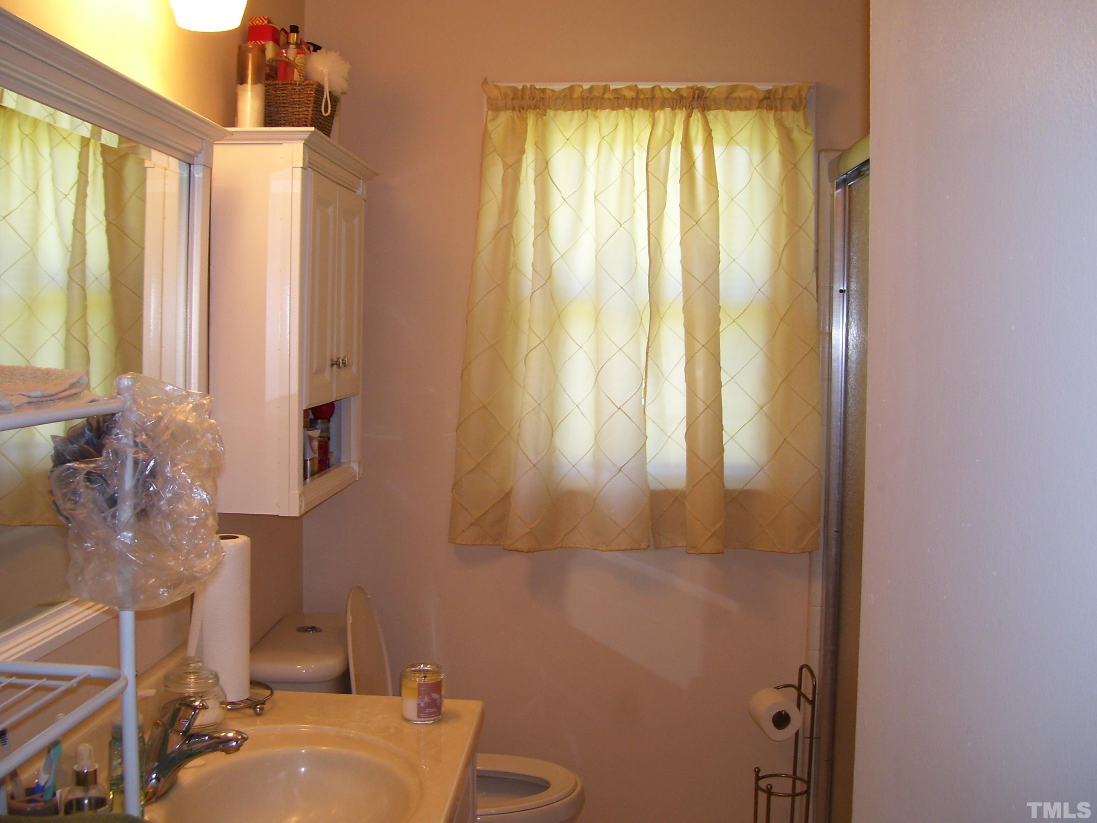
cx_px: 548
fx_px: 1173
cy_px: 412
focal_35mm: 37
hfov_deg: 50.1
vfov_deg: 38.7
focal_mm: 6
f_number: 2.7
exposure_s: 1/60
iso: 80
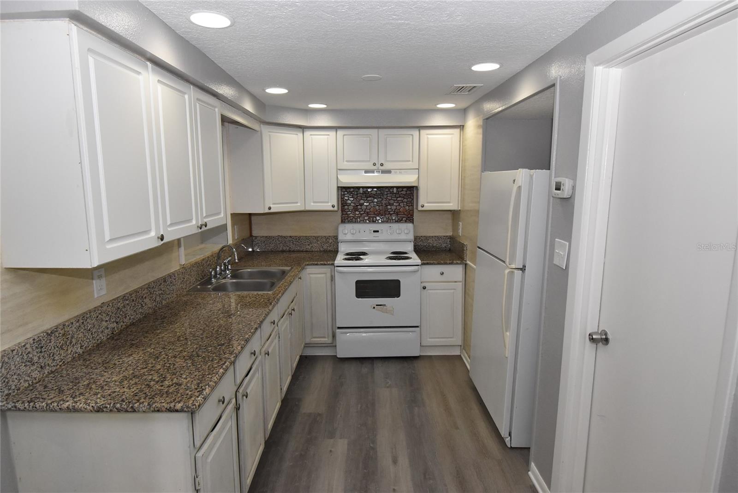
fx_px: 400
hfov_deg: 85.4
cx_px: 369
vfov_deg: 63.3
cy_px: 246
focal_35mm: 20
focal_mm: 13
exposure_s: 1/100
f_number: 8
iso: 1600
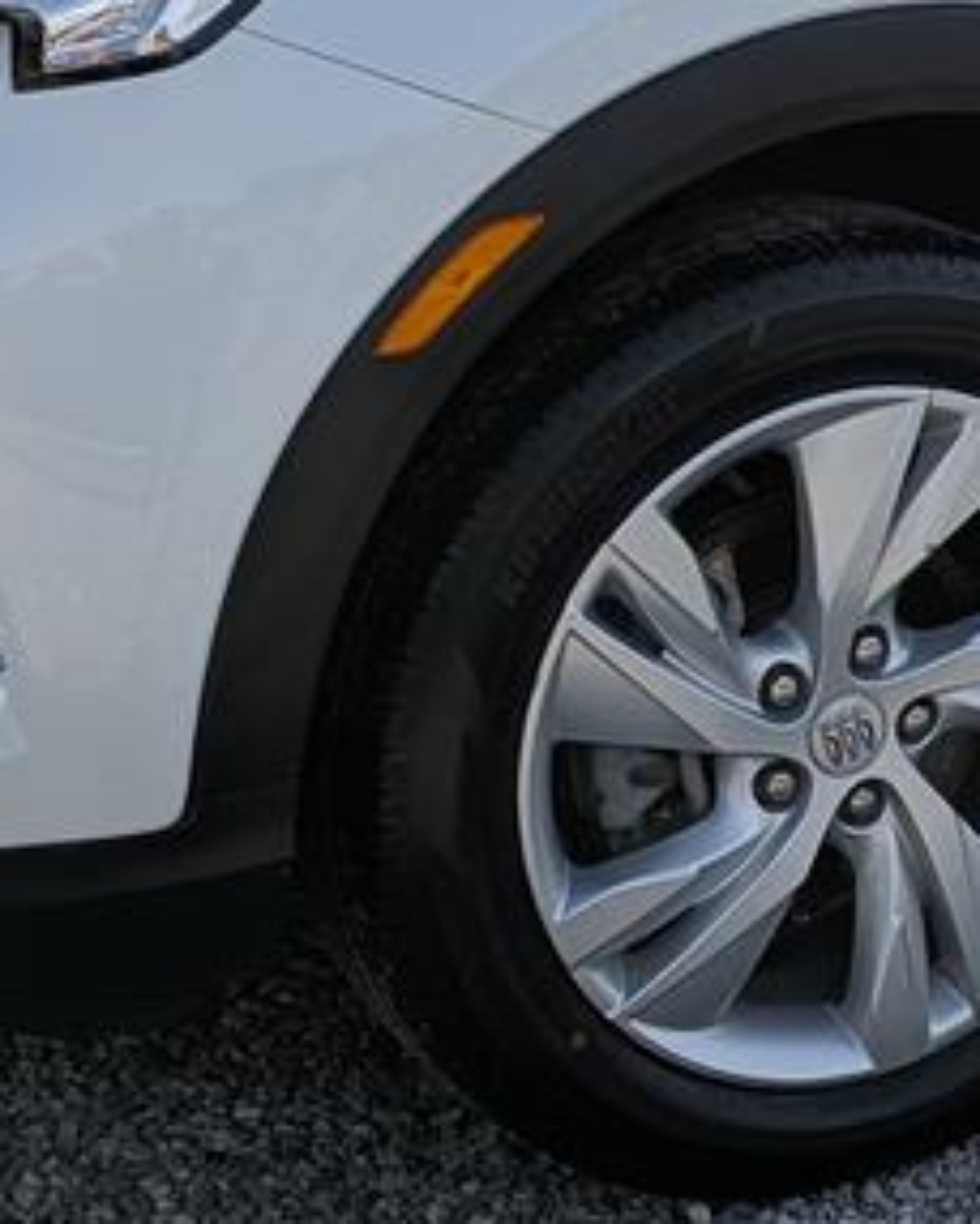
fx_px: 3950
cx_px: 1260
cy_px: 270
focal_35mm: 109
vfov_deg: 17.5
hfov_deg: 13.6
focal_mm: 5.43
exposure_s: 1/2451
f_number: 1.89
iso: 40
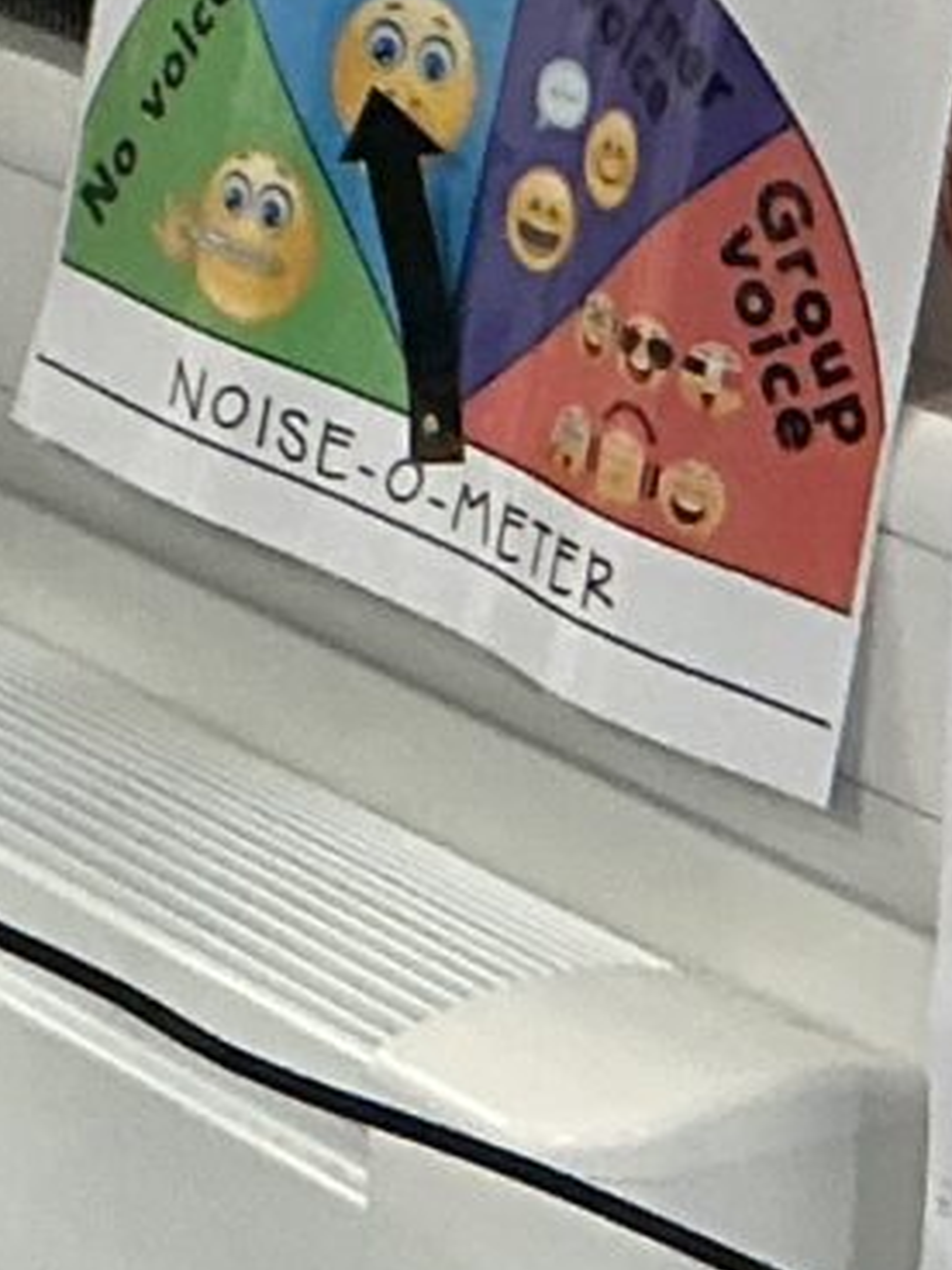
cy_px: -1008
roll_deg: -0.3
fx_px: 7407
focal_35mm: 202
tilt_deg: -8.6
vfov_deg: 9.3
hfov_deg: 6.9
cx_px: -1349
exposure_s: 1/60
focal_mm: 3
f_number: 1.8
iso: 100
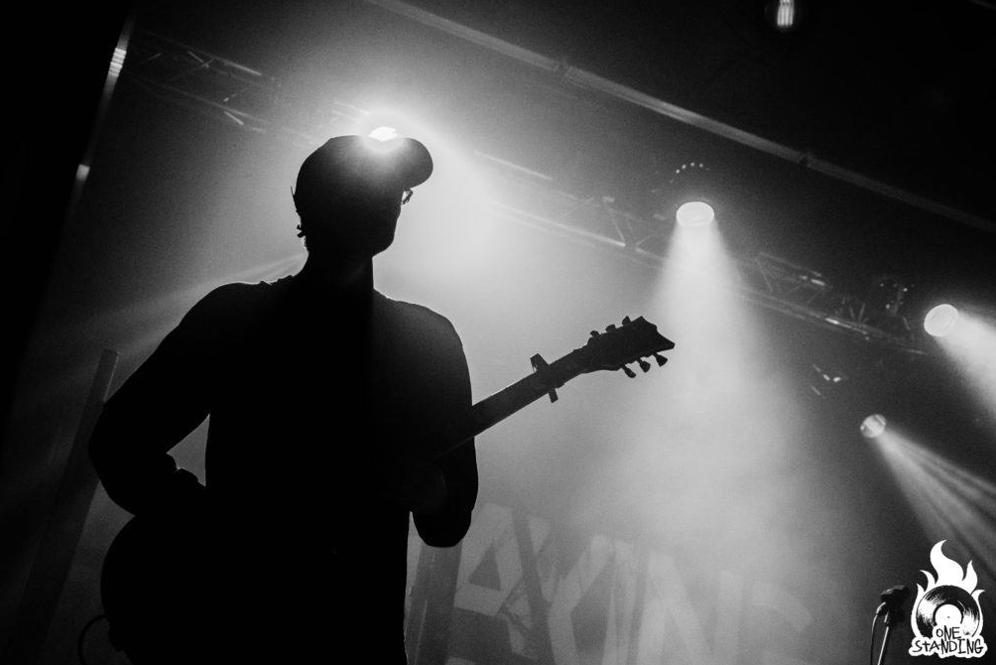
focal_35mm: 52
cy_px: 328
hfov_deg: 38.2
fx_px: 1439
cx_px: 489
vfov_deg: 26.0
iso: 8000
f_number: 4.2
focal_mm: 34
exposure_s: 1/80
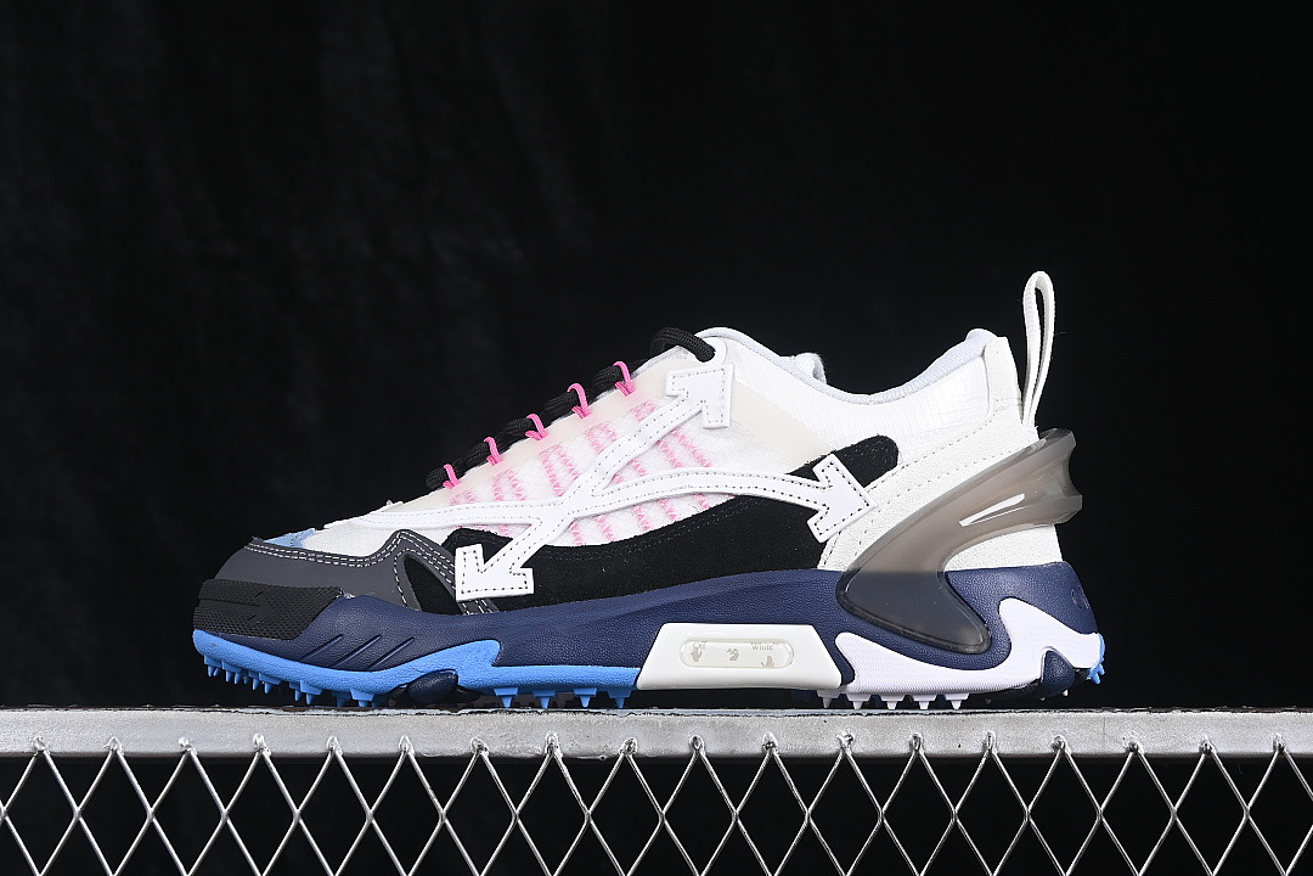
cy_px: 438
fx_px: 2735
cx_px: 656
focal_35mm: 75
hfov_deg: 27.0
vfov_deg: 18.2
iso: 160
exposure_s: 1/80
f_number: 7.1
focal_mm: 50
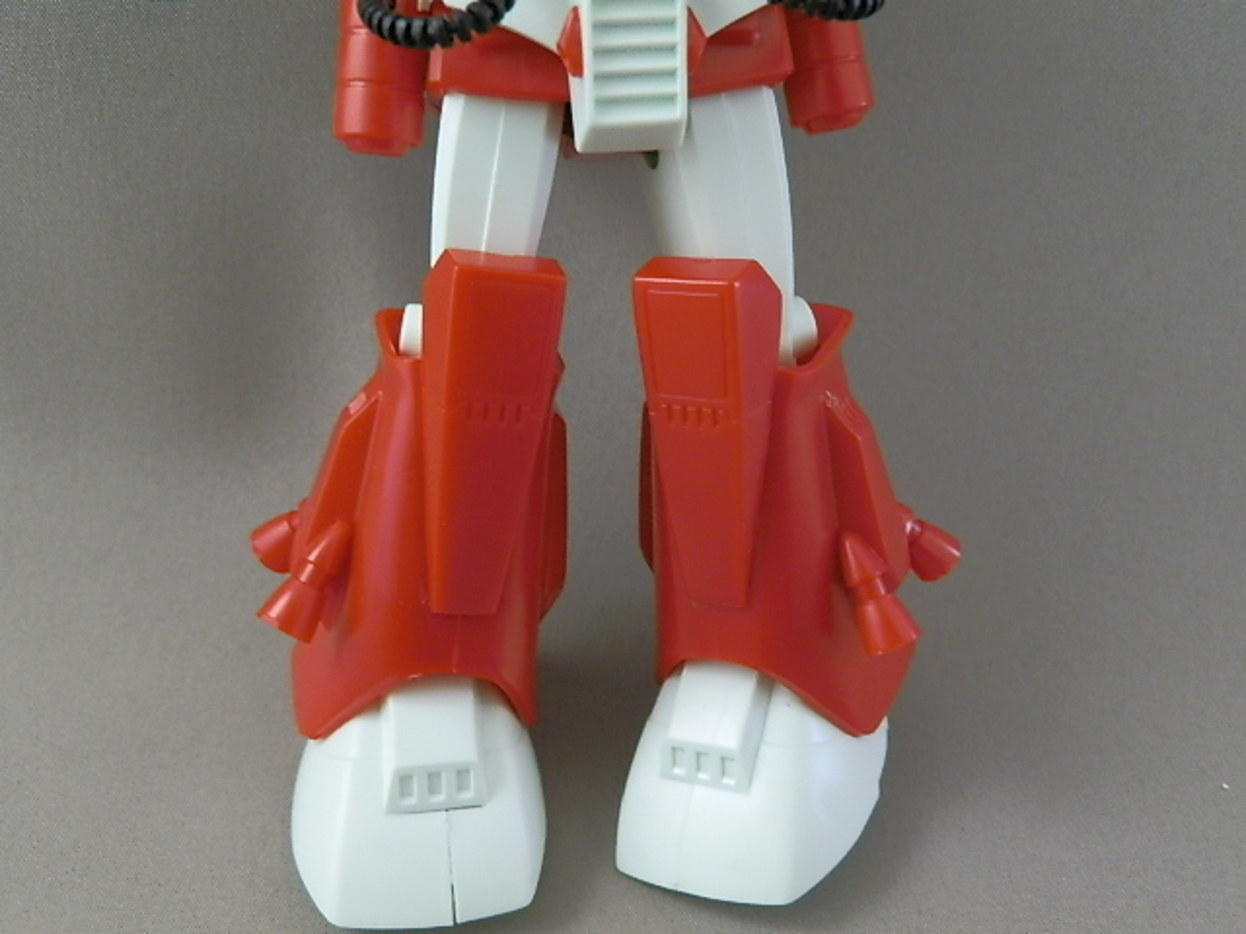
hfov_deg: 54.0
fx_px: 1224
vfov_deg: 41.8
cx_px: 623
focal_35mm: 34
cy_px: 467
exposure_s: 1/8
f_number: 3.5
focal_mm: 6.17
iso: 200
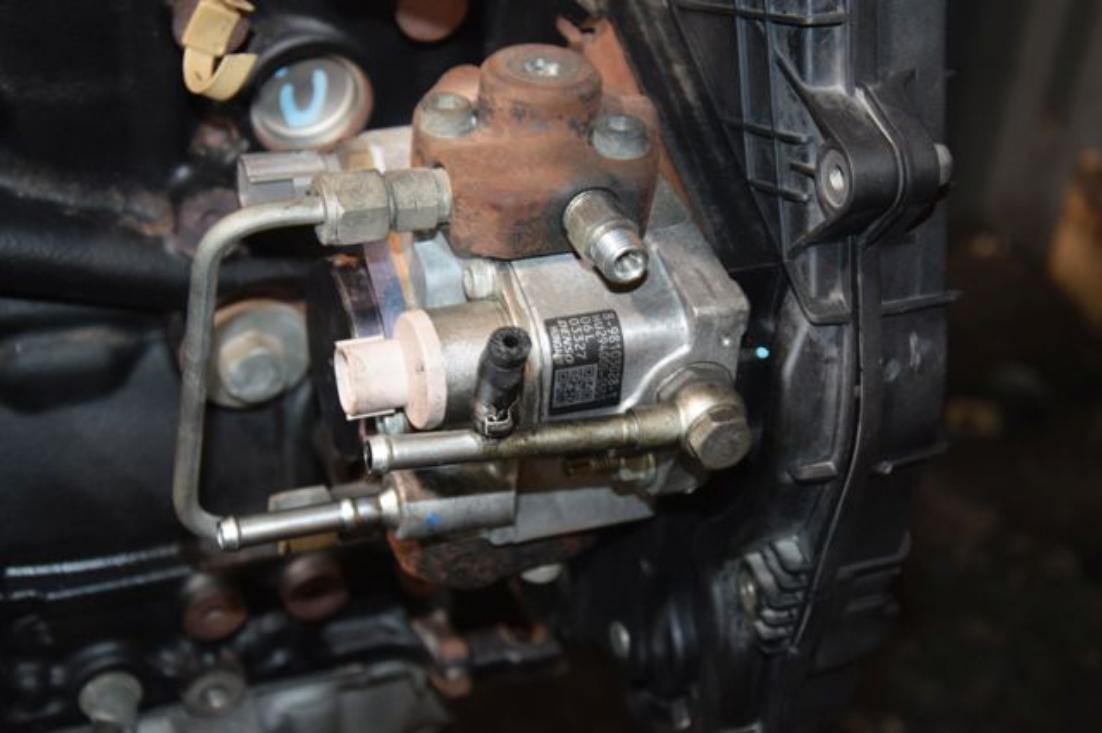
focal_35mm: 68
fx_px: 2065
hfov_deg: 29.9
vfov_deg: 20.1
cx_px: 551
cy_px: 366
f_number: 5.6
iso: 1600
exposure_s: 1/60
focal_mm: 45
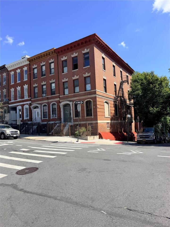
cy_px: 114
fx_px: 157
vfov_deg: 71.6
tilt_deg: +3.6
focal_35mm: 24
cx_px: 85
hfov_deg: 56.8
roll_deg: +1.8
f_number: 1.78
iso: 80
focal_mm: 6.76
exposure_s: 1/3425
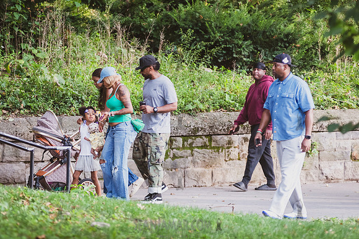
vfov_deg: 5.0
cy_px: 125
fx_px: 2739
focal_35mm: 275
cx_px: 127
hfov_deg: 7.5
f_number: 2.8
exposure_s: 1/320
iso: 1000
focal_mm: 200
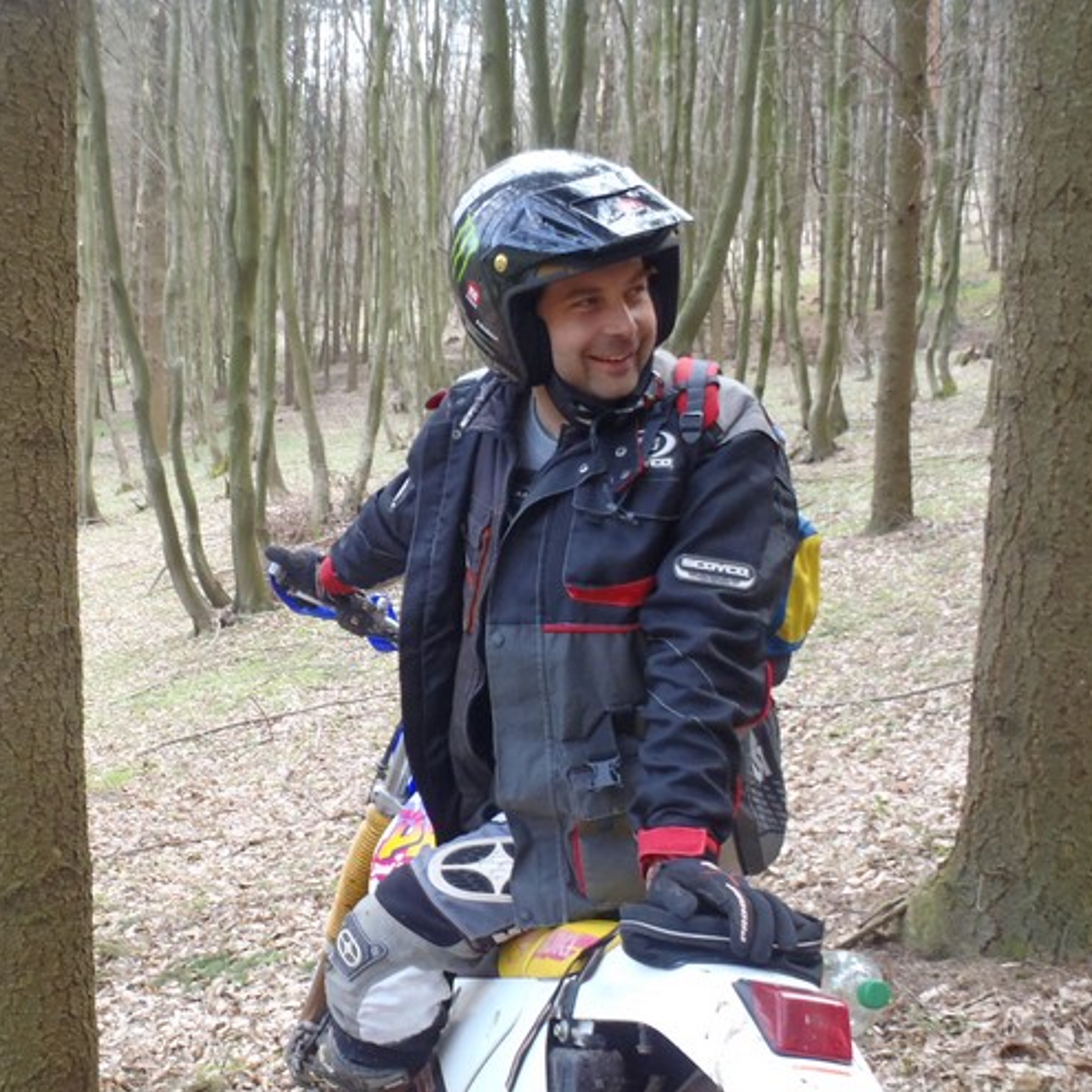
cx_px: 485
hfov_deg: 41.8
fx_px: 1428
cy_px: 660
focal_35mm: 40
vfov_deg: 41.6
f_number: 3.9
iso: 125
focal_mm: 5
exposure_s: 1/30
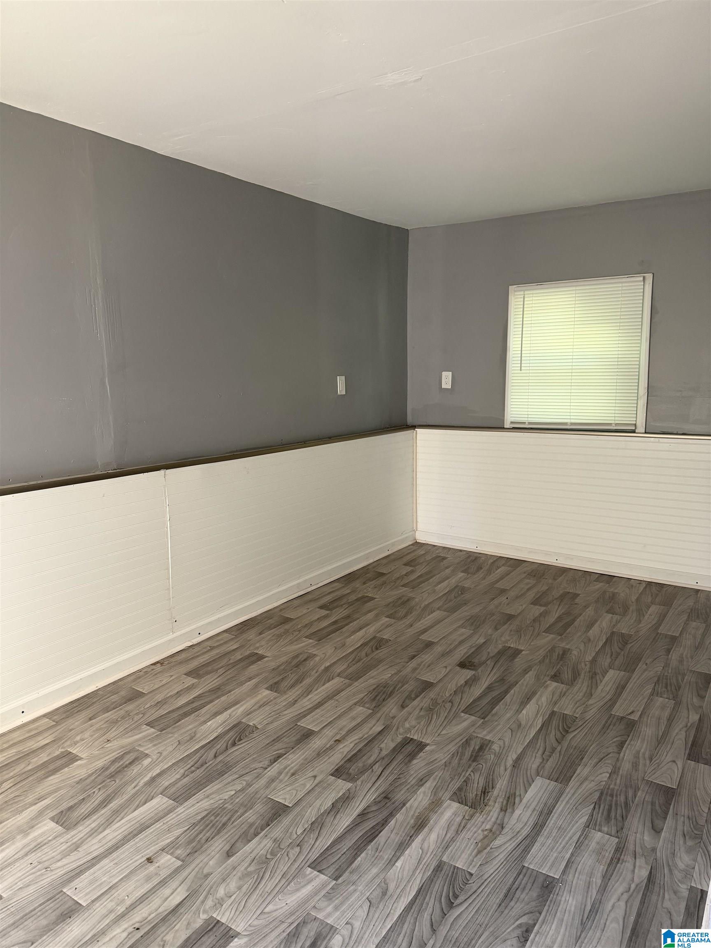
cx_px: 356
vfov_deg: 71.6
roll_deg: -0.4
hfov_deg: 56.8
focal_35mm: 24
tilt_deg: -9.1
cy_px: 474
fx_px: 657
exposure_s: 1/60
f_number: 1.78
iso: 250
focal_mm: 6.76
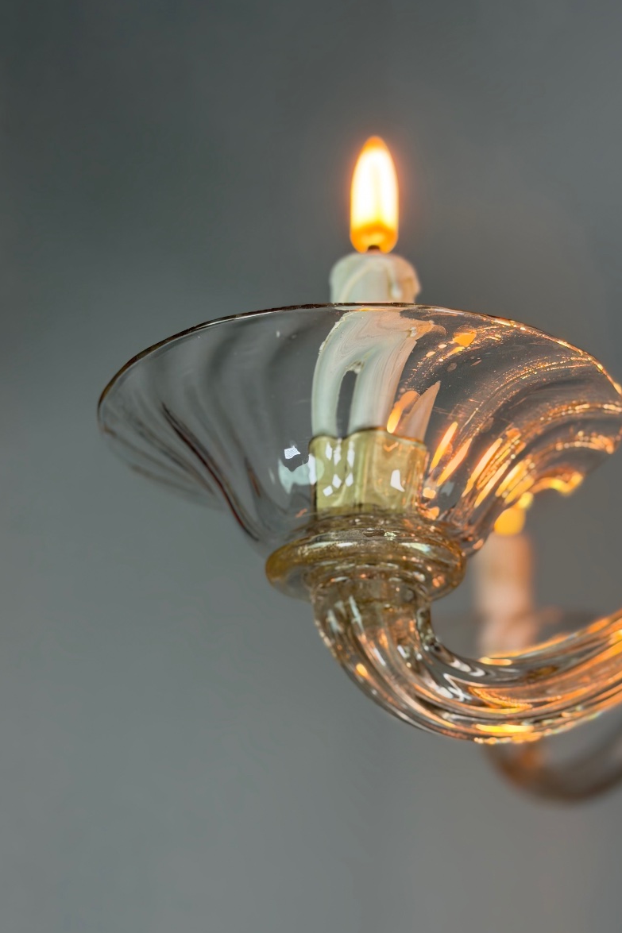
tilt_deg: +21.4
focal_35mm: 51
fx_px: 1322
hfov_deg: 26.5
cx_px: 338
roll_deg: +1.7
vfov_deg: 38.9
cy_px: 461
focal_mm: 6.76
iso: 125
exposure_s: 1/100
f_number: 1.78
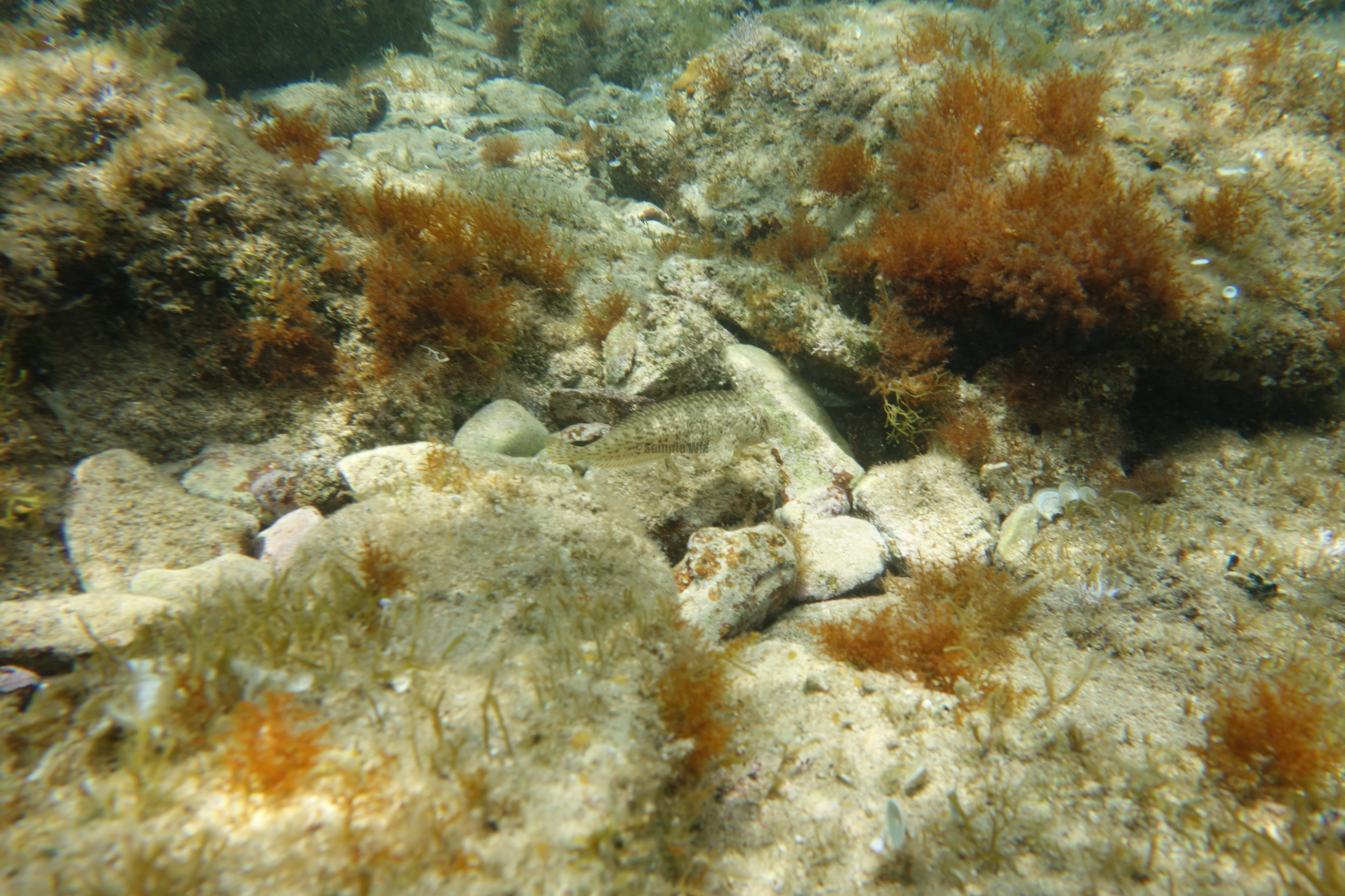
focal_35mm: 28
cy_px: 448
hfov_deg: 65.5
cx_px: 672
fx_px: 1046
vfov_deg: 46.4
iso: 125
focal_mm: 10.4
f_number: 5.6
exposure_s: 1/320
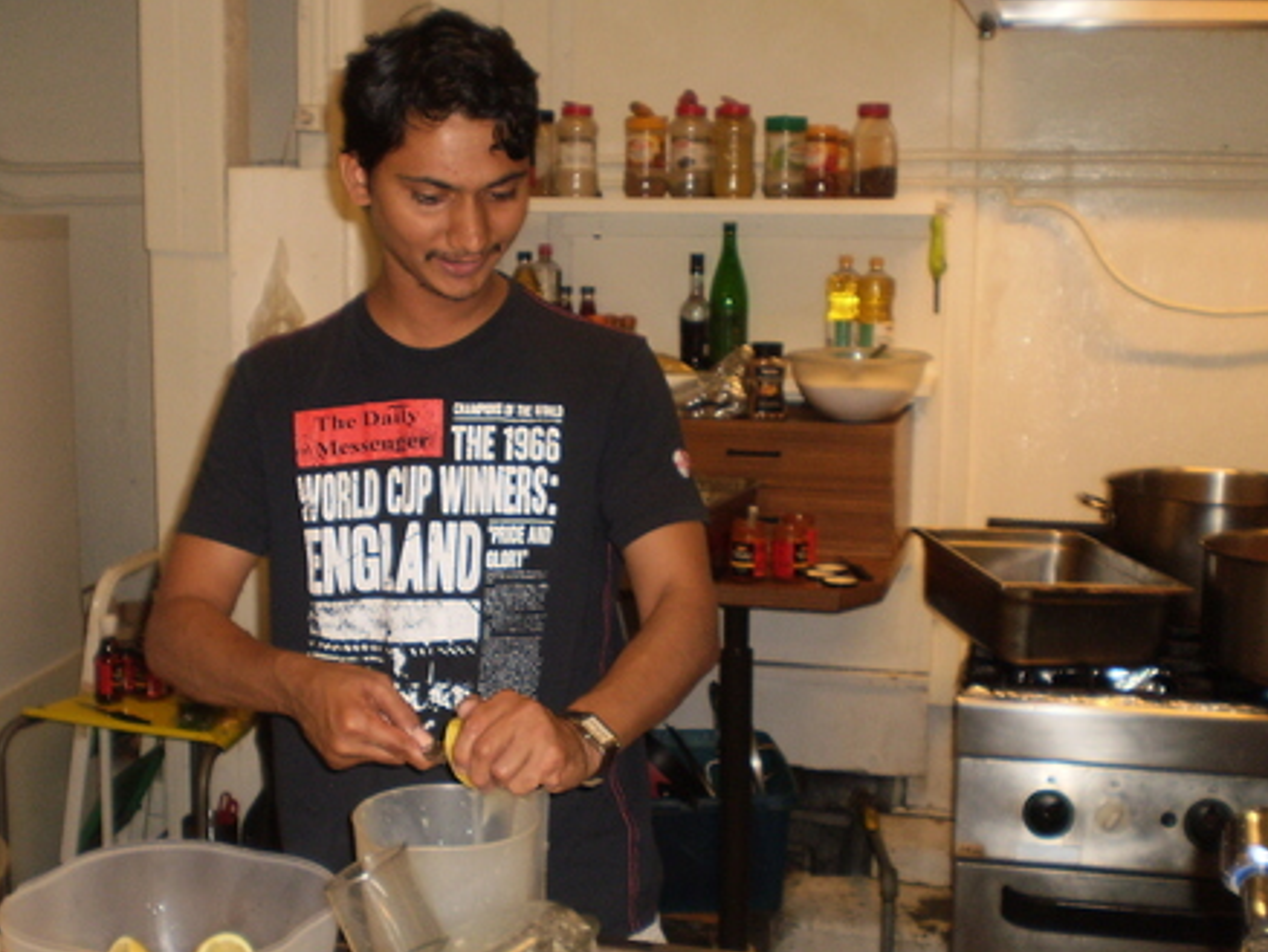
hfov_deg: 41.2
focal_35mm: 46
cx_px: 565
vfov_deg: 31.5
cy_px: 535
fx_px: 1686
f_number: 3.1
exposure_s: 1/30
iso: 125
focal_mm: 6.3
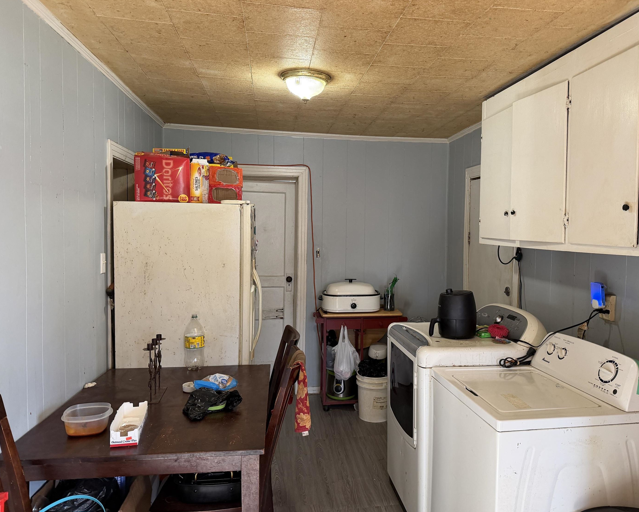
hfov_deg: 65.9
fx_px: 492
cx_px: 349
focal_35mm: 26
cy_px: 253
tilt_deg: -1.7
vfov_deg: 54.9
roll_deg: -0.3
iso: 200
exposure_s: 1/60
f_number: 1.78
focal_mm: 6.76
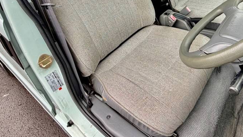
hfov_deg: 62.9
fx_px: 187
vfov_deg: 35.3
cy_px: -8
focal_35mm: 29
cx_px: 177
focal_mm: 2.22
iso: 100
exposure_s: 1/121
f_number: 2.2
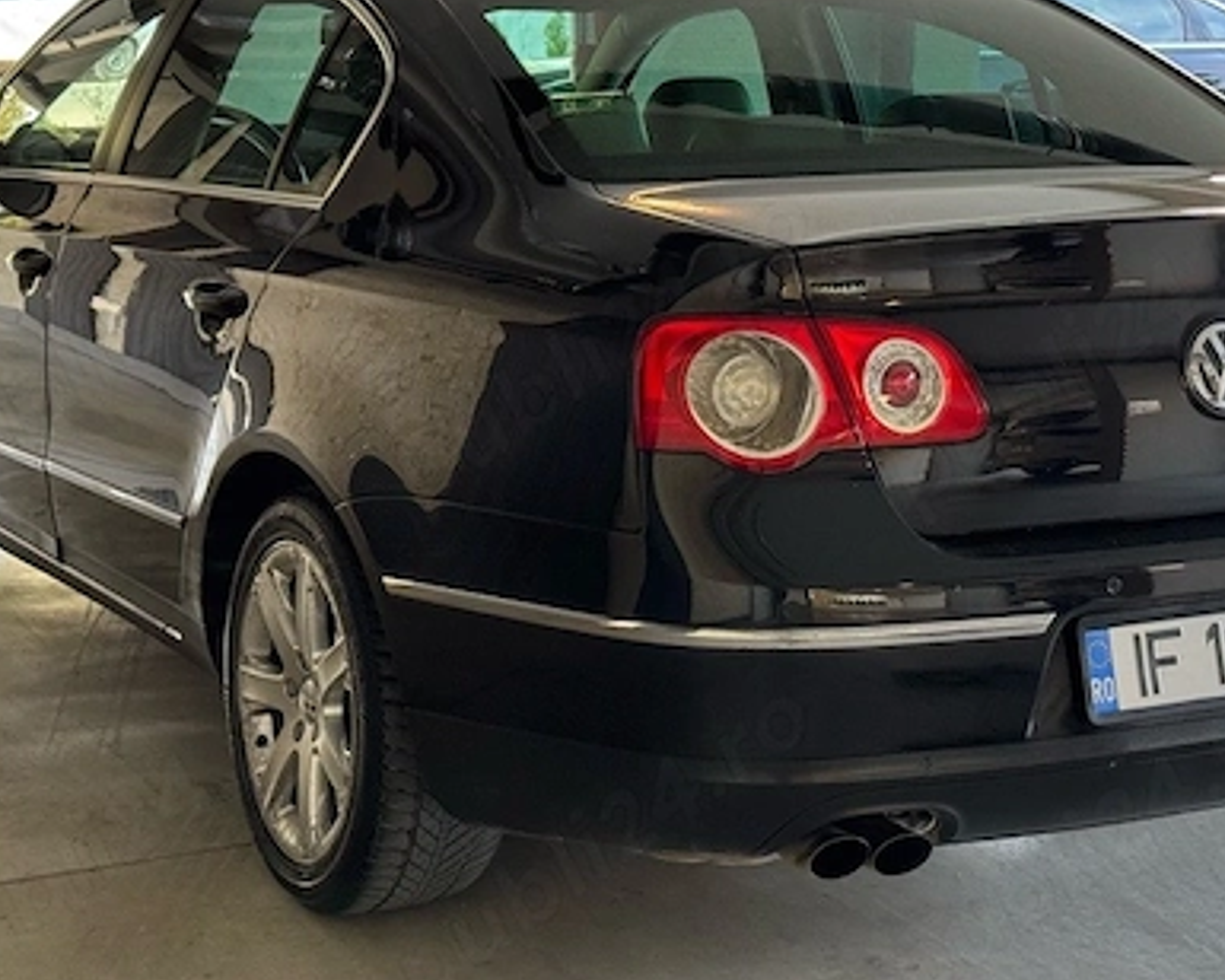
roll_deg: -1.2
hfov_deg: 26.0
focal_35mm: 73
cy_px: 366
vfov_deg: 20.9
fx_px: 2647
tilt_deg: -8.2
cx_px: 729
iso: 100
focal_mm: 6.76
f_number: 1.78
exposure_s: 1/68
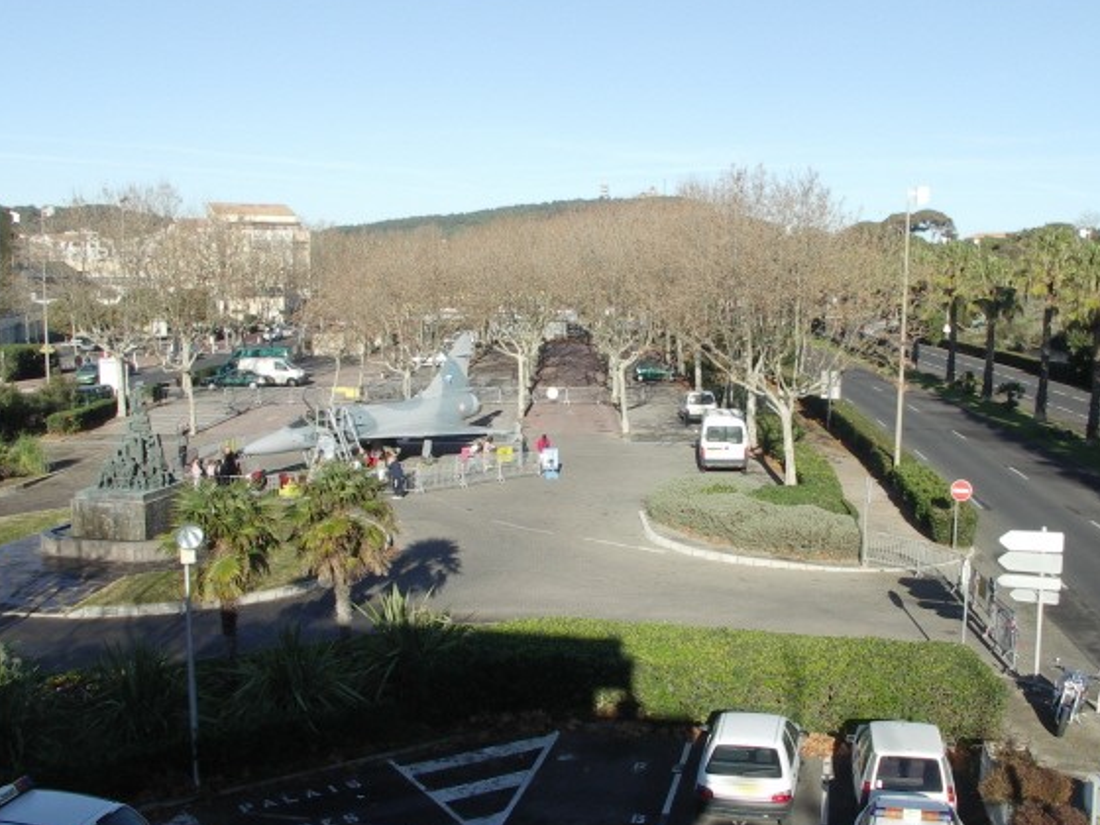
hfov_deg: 32.1
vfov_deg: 24.4
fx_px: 1907
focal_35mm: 60
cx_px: 638
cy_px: 438
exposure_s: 1/125
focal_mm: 10.7
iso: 100
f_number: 9
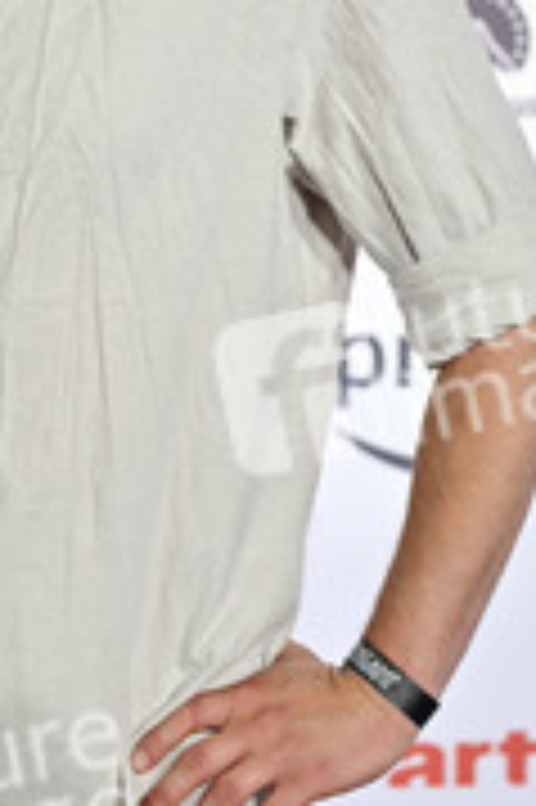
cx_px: 36
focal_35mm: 156
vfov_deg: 13.1
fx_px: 3490
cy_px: 144
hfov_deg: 8.7
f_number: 2.8
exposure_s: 1/320
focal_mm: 70
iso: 400
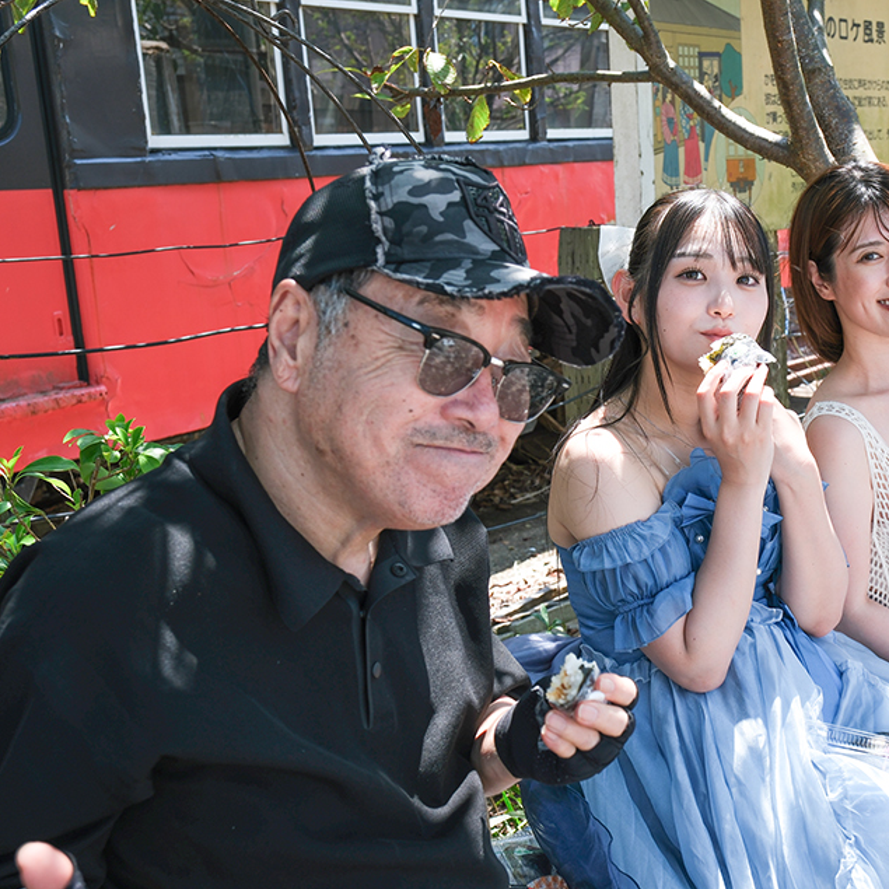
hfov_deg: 36.8
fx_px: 1308
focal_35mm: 45
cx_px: 651
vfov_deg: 37.6
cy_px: 447
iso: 160
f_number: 5.6
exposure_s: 1/210
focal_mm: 23.4
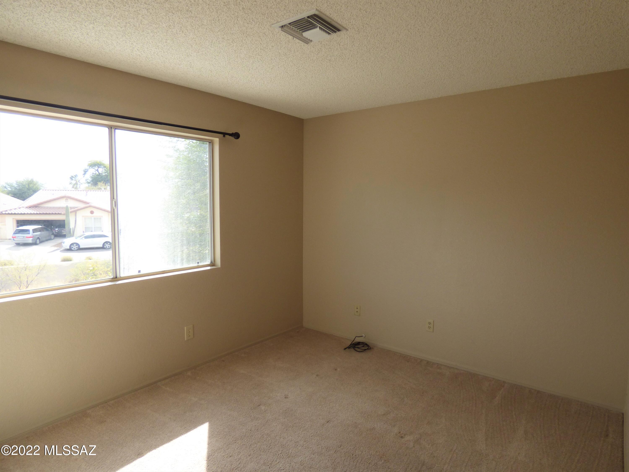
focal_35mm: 20
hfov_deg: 81.7
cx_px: 314
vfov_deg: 66.0
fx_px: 363
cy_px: 236
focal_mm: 3.58
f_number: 2.8
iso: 100
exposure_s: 1/320
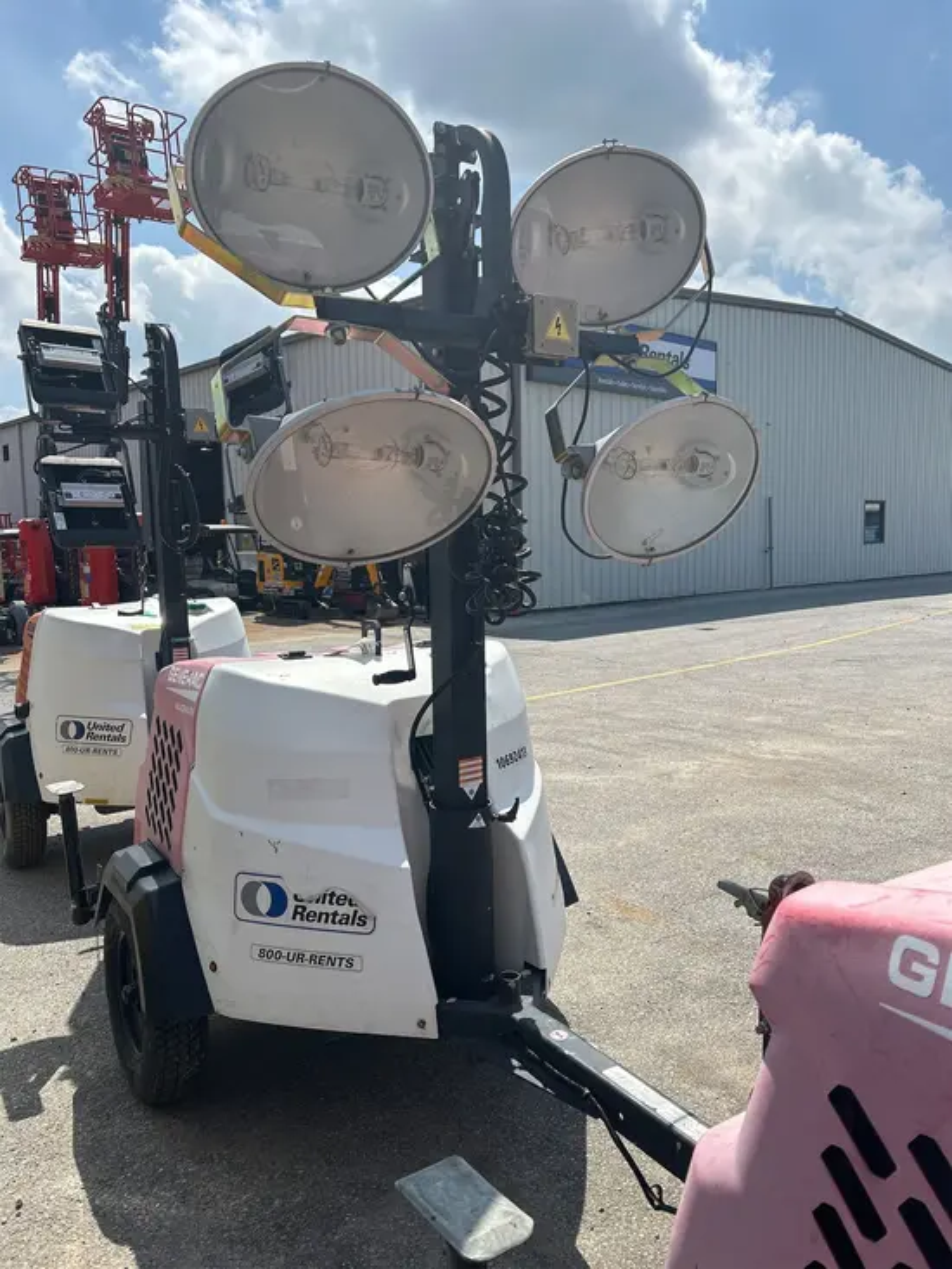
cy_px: 634
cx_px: 476
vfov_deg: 67.3
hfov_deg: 53.1
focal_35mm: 26
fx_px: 953
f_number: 1.5
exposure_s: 1/5882
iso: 50
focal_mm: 5.7
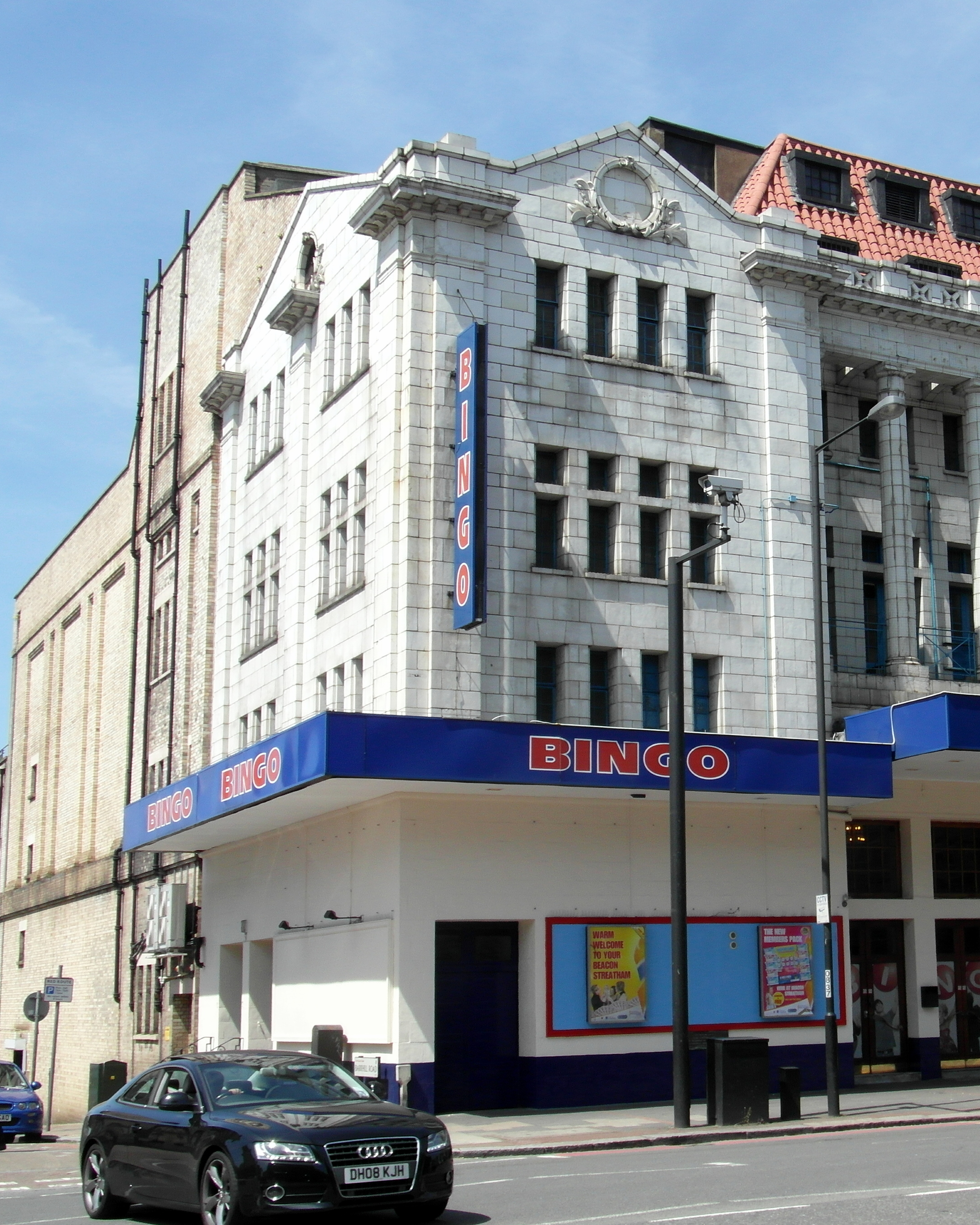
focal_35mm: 54
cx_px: 793
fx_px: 1958
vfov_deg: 34.7
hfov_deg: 27.5
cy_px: 613
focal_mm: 6.8
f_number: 5.2
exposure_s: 1/250
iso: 80
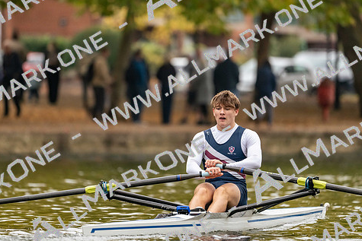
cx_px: 187
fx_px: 4908
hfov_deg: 4.2
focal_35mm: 488
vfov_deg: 2.8
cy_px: 133
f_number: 4.5
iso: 2800
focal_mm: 400
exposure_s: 1/2500
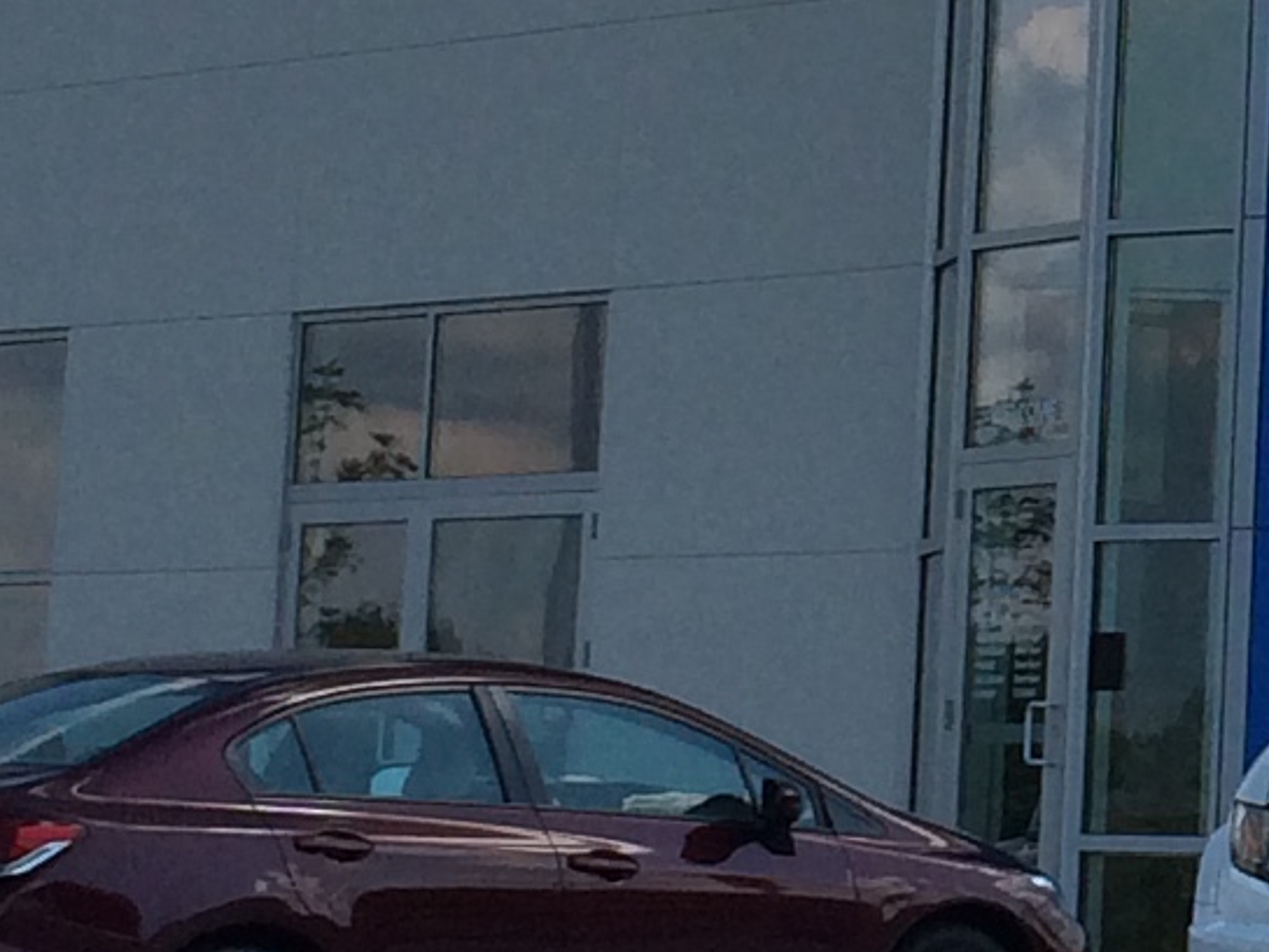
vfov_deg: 8.2
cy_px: 72
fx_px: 6599
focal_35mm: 180
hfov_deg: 10.5
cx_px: 1985
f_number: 2.2
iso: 32
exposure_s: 1/2740
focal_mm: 4.12
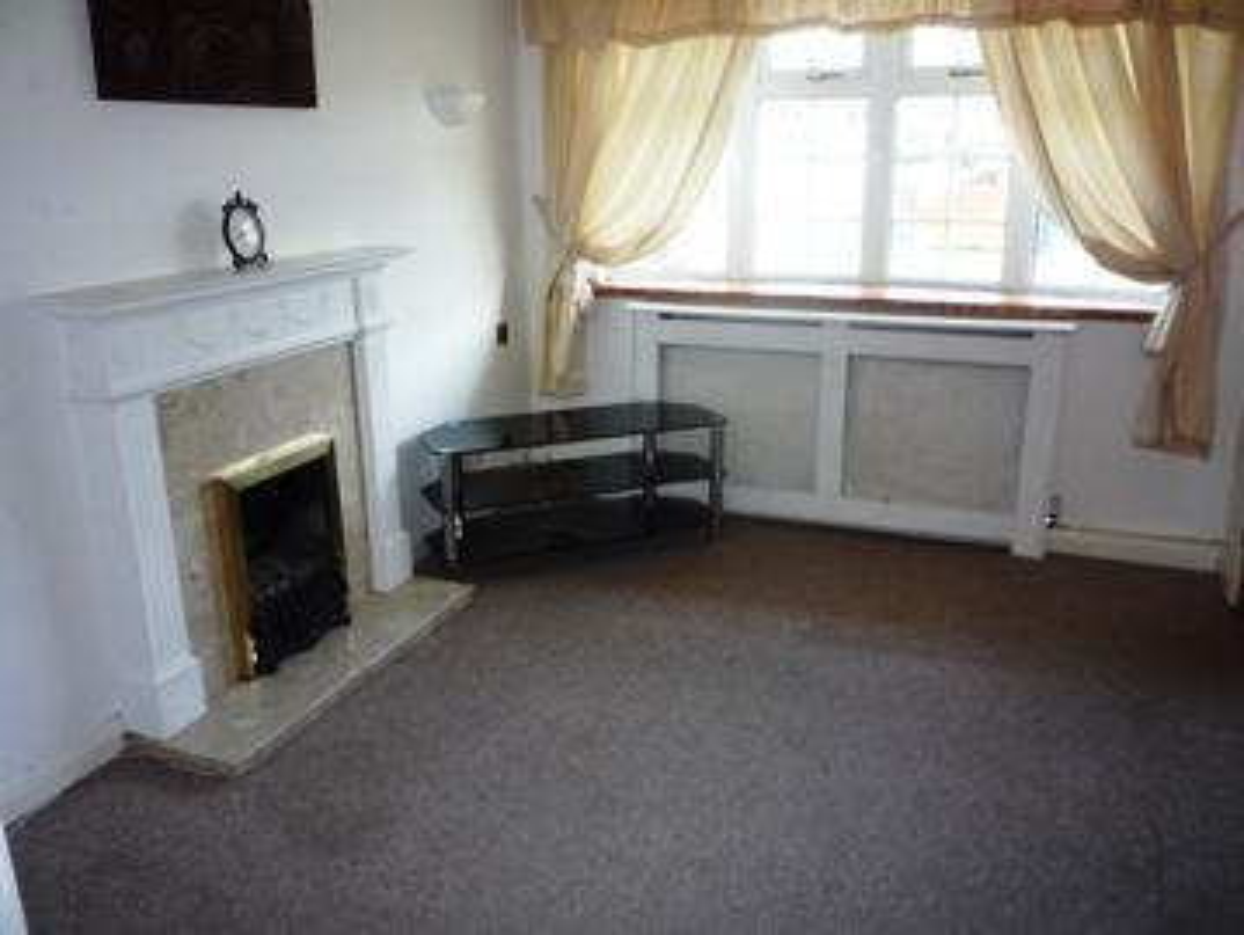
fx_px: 1079
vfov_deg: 46.8
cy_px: 468
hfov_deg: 59.9
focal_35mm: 30
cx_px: 622
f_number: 3.3
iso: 100
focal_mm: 5.2
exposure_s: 1/30
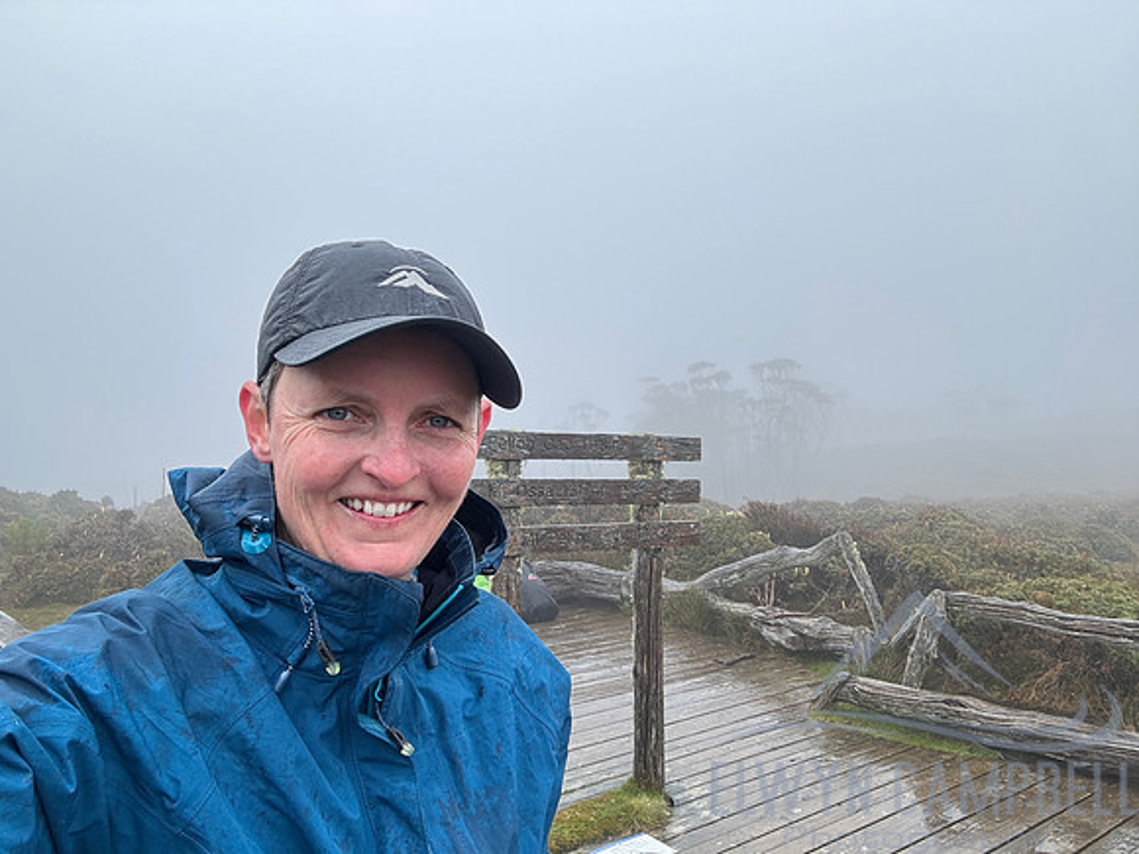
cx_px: 570
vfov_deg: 58.9
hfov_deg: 73.9
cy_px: 427
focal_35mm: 23
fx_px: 757
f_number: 1.9
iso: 25
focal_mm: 2.69
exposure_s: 1/510
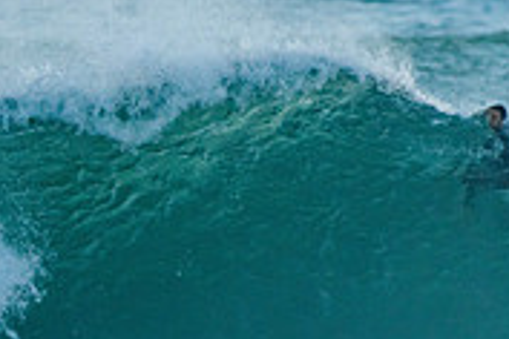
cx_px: 3
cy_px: 484
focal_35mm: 1637
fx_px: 23144
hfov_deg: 1.3
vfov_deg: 0.8
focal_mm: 500
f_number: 5.6
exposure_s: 1/1600
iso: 500
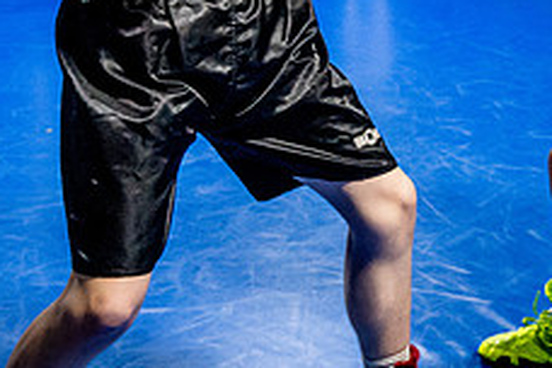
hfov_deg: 20.8
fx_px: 1441
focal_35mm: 94
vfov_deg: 14.1
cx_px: 576
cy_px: -86
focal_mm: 25
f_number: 2.8
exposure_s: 1/800
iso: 5000
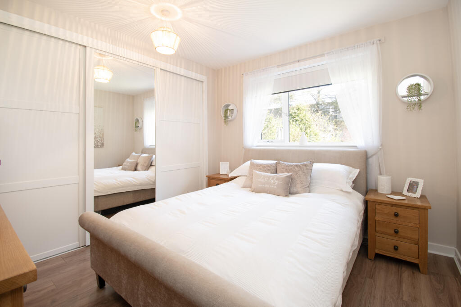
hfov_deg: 100.4
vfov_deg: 77.3
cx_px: 230
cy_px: 154
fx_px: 192
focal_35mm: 15
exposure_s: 1/8
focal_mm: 10
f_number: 8
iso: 320
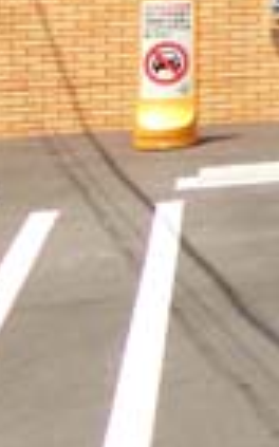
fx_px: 1461
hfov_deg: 8.9
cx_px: 840
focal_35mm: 120
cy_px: -200
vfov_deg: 16.1
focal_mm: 4.5
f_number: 7
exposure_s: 1/320
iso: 80
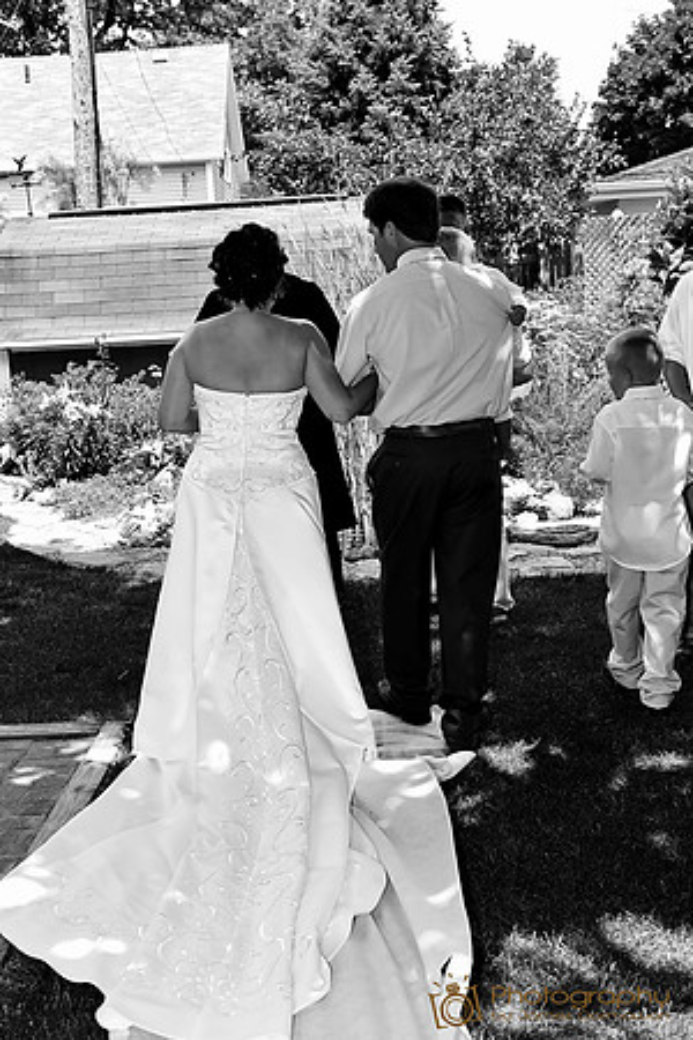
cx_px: 346
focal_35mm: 45
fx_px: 1299
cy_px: 520
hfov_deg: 29.9
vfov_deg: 43.6
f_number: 5.6
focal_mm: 45
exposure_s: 1/250
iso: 100
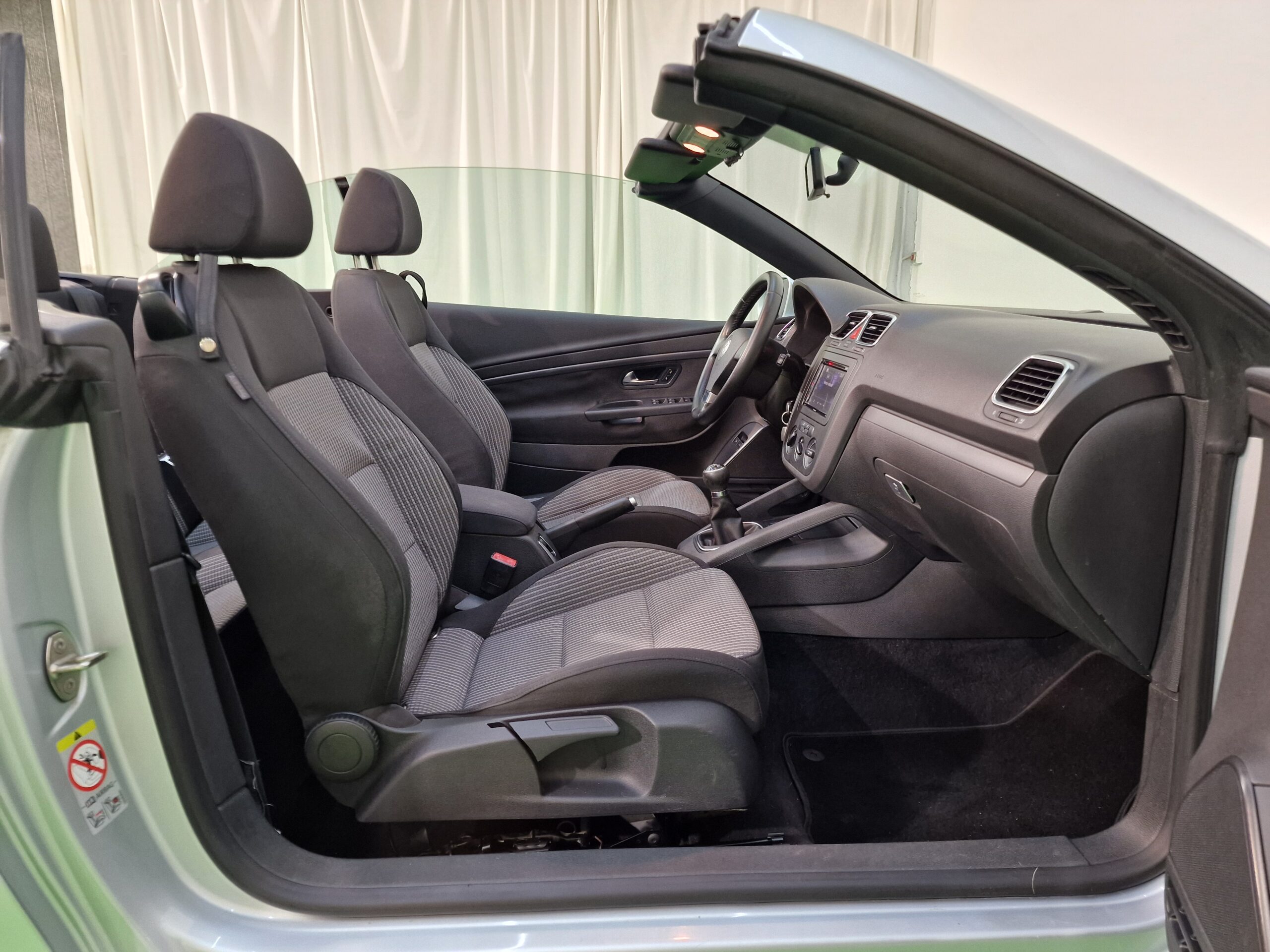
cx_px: 635
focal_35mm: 23
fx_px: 844
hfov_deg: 73.9
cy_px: 476
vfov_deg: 58.9
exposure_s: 1/50
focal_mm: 6.4
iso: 160
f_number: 1.8
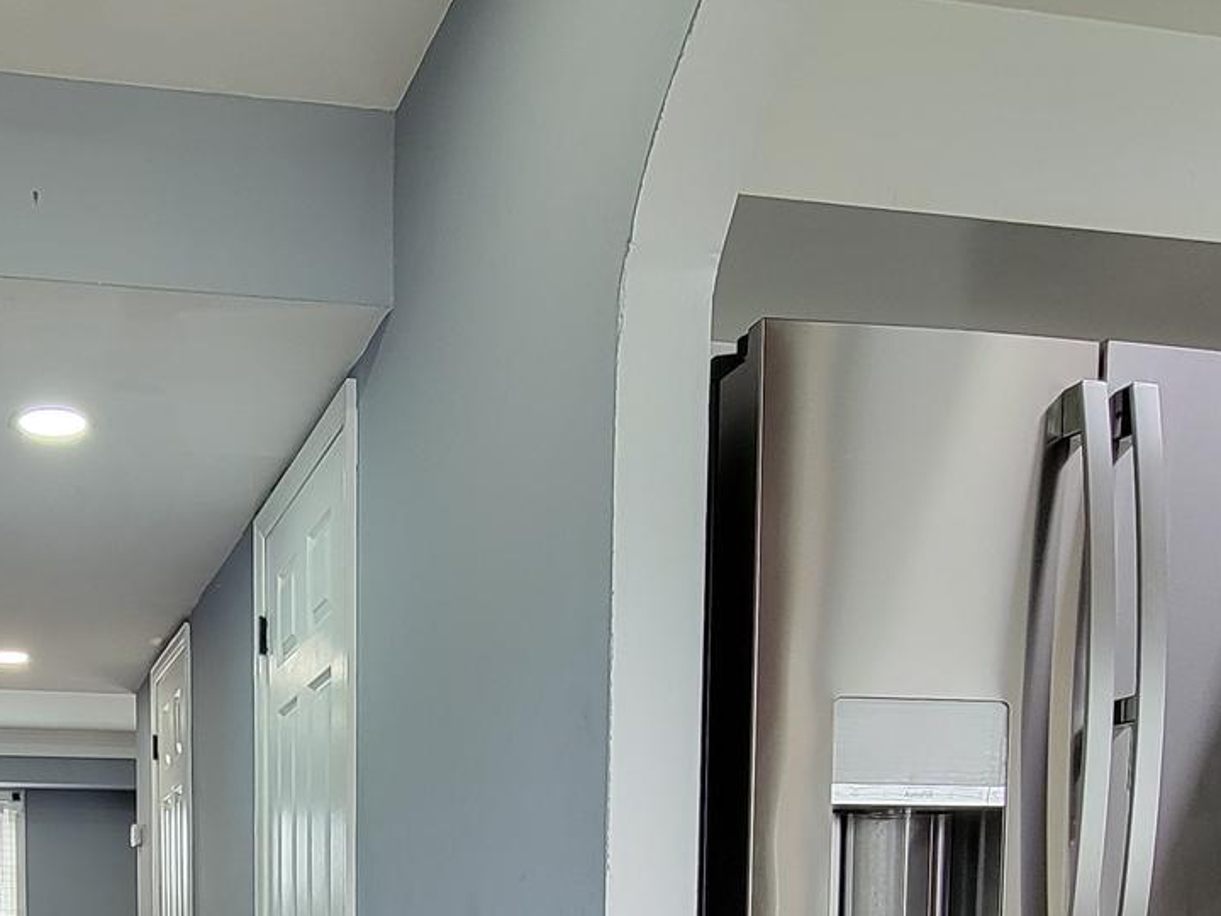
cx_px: 193
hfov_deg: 46.6
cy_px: 1082
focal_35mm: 37
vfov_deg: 32.4
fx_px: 1305
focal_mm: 2.2
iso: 160
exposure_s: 1/60
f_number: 2.2
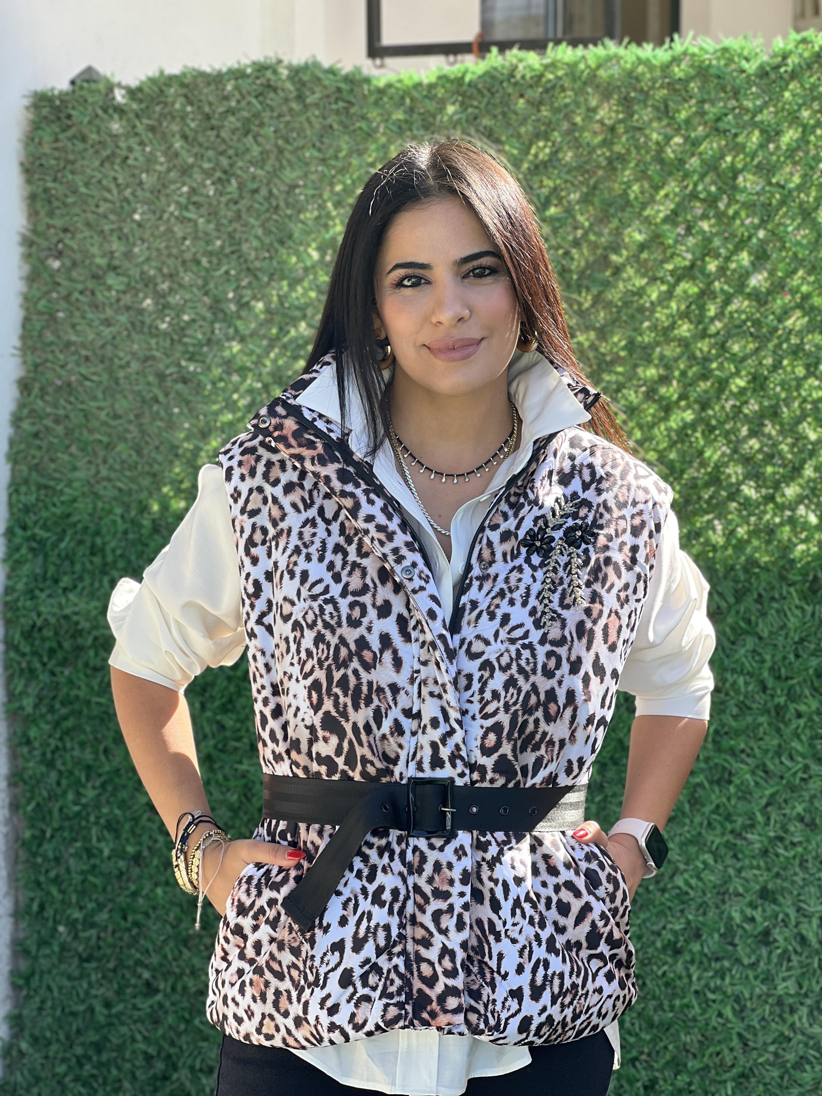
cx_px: 411
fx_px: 2438
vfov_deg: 25.3
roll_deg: +0.3
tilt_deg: -2.4
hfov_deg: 19.1
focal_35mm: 77
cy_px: 548
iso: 32
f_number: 2.8
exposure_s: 1/133
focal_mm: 9
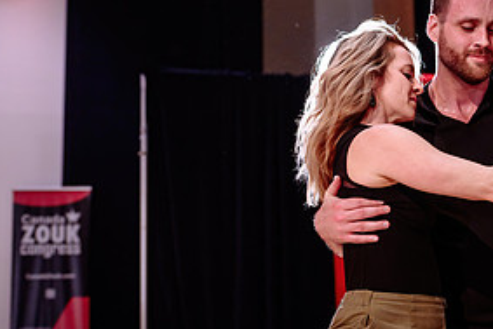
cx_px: 409
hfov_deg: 27.7
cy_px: 185
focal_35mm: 71
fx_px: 973
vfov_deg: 19.2
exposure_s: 1/250
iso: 1250
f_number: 2
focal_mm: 28
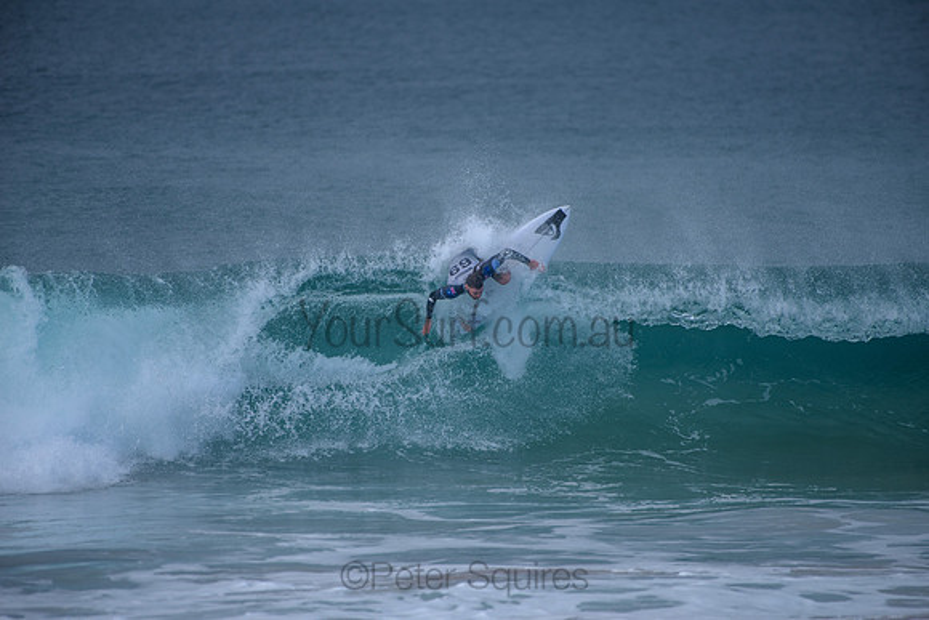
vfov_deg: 2.7
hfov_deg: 4.1
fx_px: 13091
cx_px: 464
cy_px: 310
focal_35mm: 507
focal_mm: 500
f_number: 5.6
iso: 140
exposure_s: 1/800
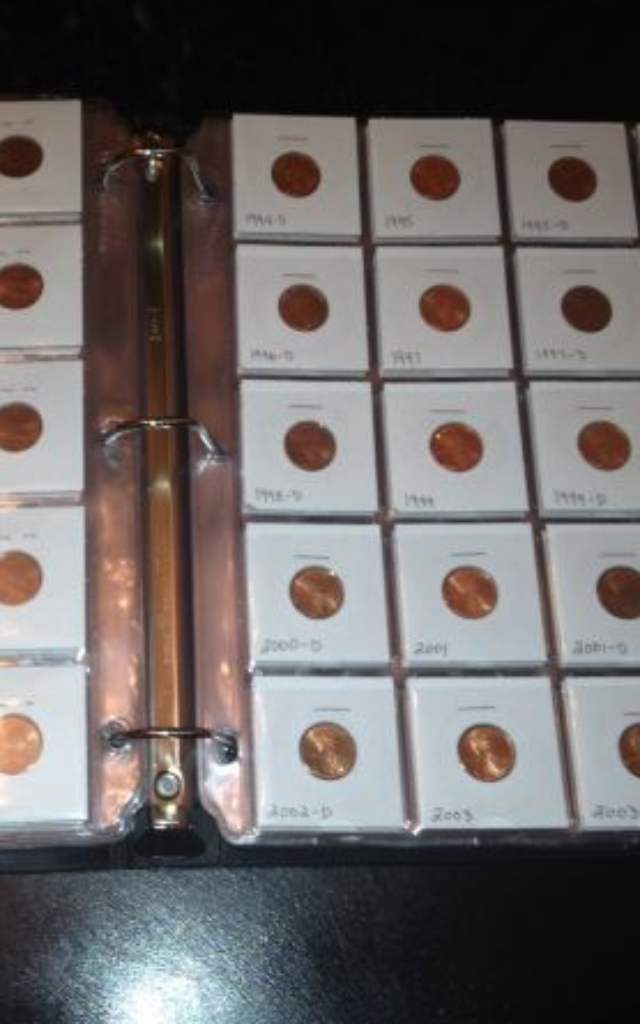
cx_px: 154
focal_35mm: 50
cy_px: 509
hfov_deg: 25.5
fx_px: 1396
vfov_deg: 40.3
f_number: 2.4
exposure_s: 1/29
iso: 64
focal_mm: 4.28
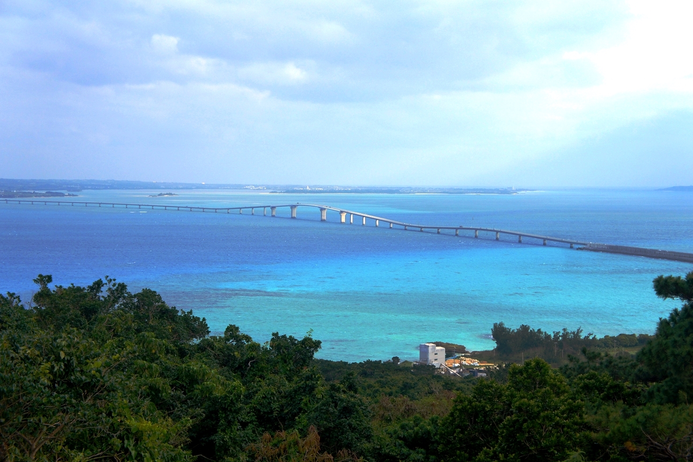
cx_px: 349
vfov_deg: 22.8
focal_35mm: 60
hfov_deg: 33.7
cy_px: 230
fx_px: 1145
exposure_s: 1/320
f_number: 6.3
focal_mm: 39
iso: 200
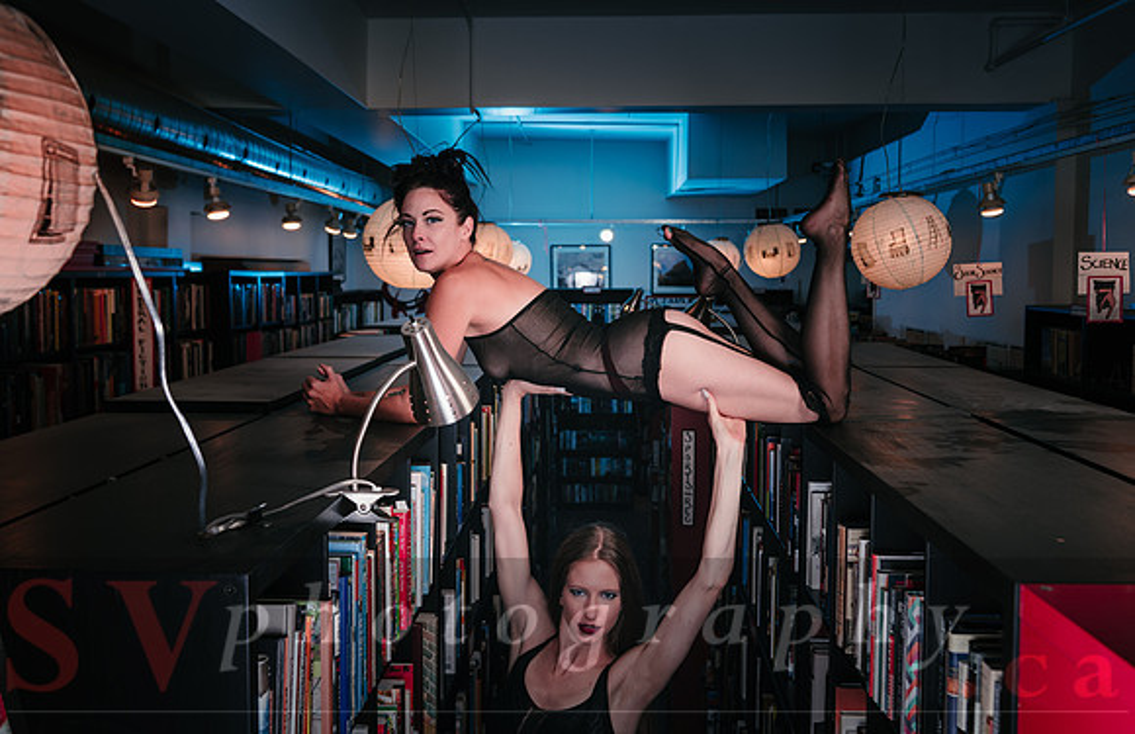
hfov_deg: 49.1
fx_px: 1242
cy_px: 355
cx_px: 580
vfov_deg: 32.9
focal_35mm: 40
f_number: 5
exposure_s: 1/160
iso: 200
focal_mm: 38
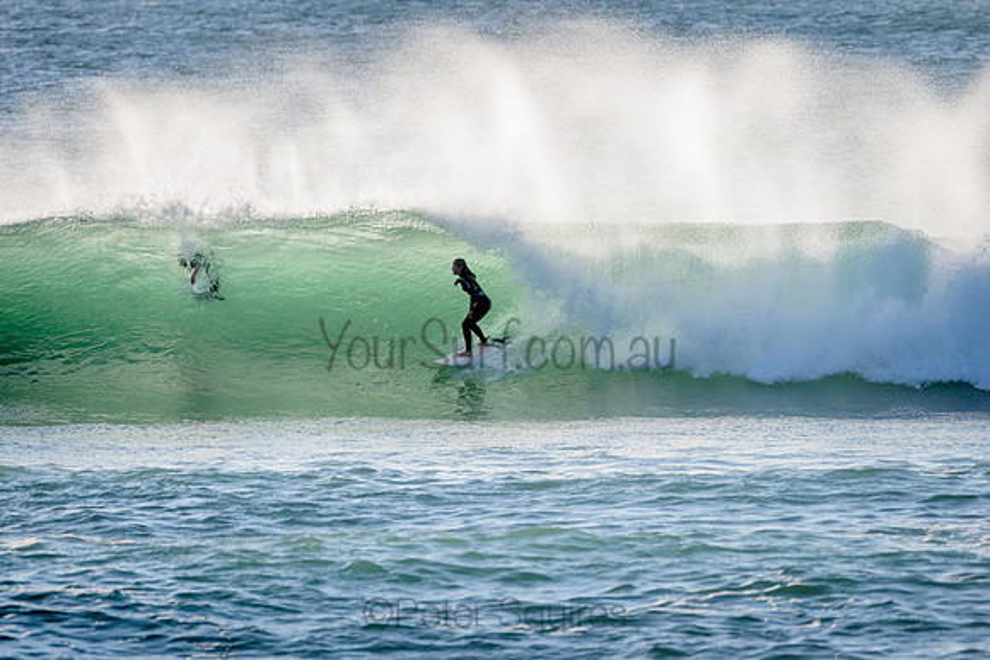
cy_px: 330
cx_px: 495
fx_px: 13753
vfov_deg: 2.8
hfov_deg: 4.1
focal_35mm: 500
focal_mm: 500
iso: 160
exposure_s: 1/1250
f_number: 5.6
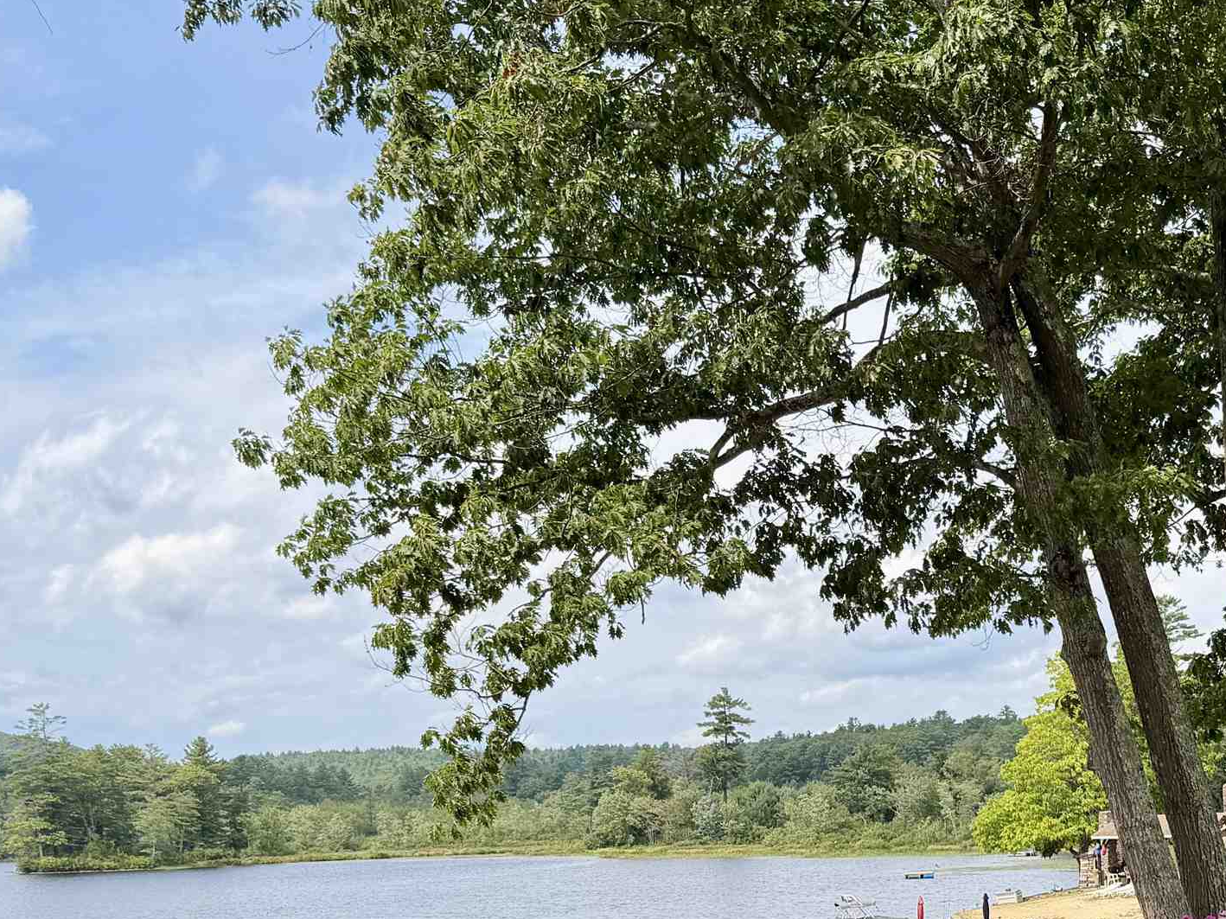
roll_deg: +1.9
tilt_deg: -0.7
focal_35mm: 52
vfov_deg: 26.9
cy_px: 854
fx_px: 1841
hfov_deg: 36.7
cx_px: 724
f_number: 1.78
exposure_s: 1/3953
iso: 80
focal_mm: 6.76
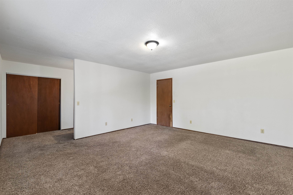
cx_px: 146
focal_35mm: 16
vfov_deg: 73.7
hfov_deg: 96.7
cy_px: 98
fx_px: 130
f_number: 8
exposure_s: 1
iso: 500
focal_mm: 16
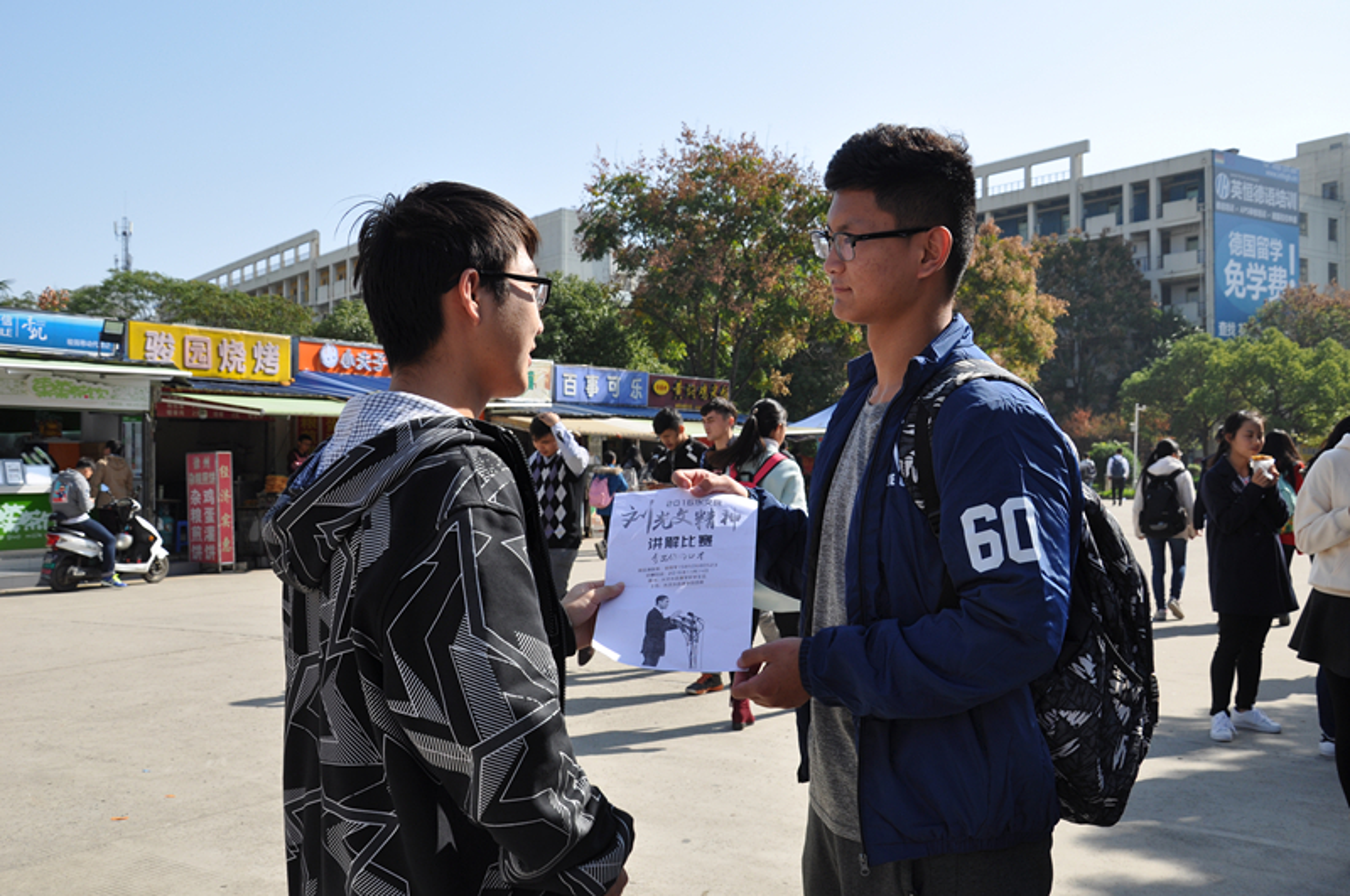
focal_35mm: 36
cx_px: 675
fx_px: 1348
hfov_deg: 53.2
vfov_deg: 36.8
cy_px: 448
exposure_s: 1/250
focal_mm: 24
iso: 200
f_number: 8
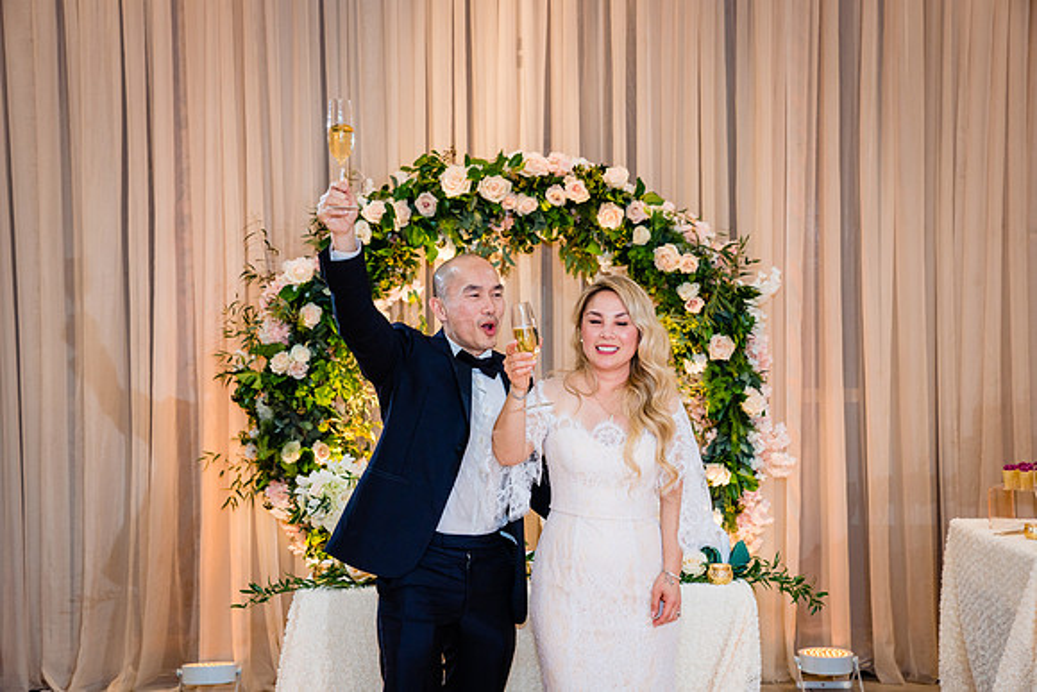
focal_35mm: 56
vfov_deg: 24.2
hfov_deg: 35.6
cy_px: 346
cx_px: 518
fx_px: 1613
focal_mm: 56
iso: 1000
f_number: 4
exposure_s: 1/160
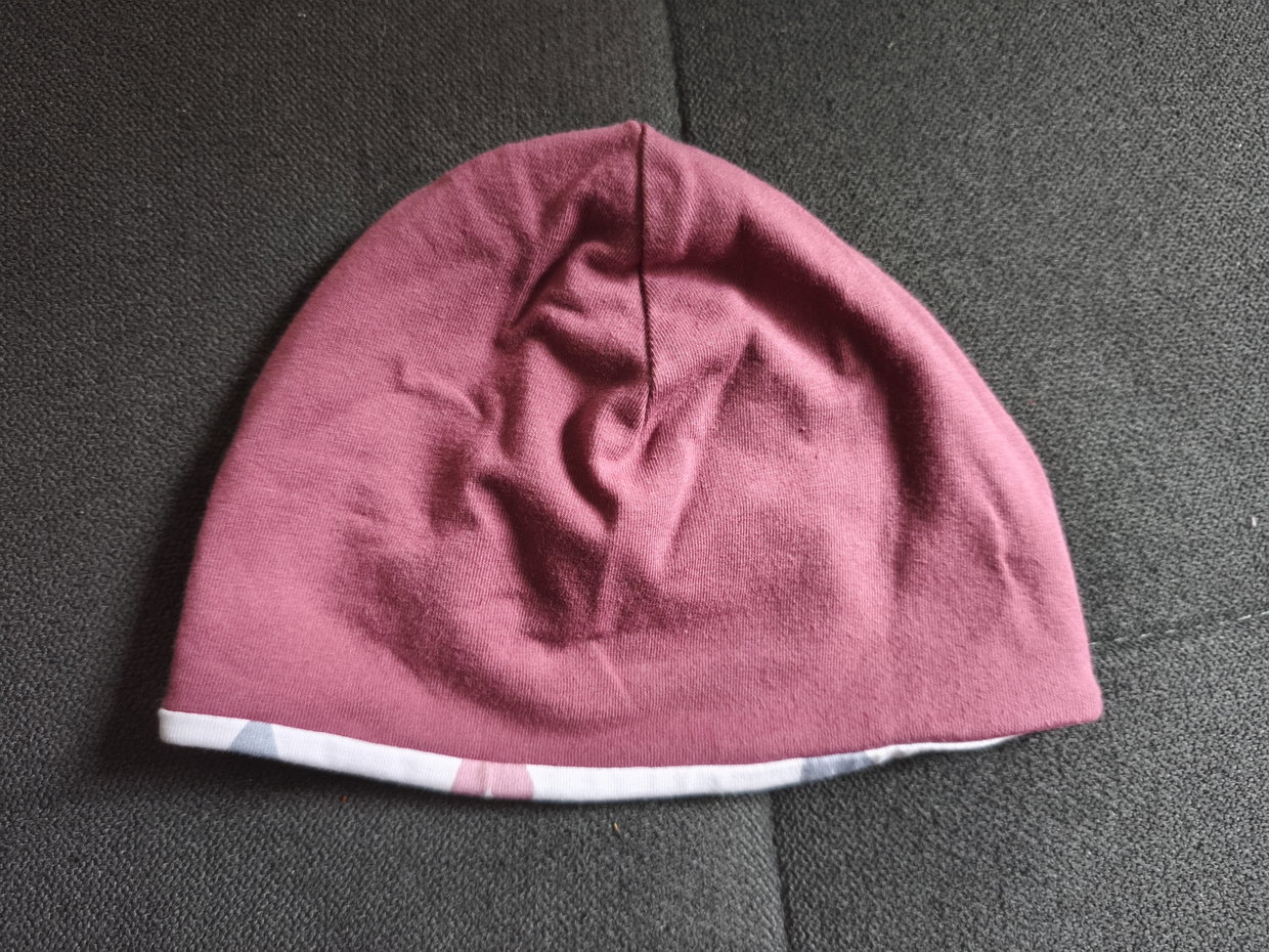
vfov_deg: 58.9
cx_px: 634
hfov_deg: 73.9
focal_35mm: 23
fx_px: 843
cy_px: 476
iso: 1250
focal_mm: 6.57
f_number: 1.6
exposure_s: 1/25
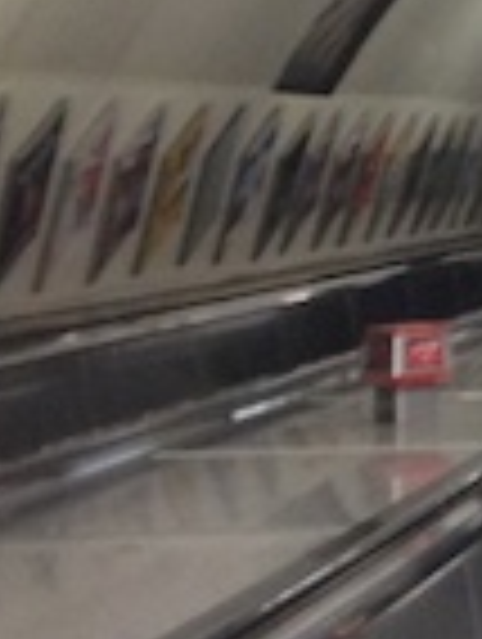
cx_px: 1356
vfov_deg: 8.4
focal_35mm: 232
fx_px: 4294
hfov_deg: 6.0
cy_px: -144
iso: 100
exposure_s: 1/20
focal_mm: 4.13
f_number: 2.4
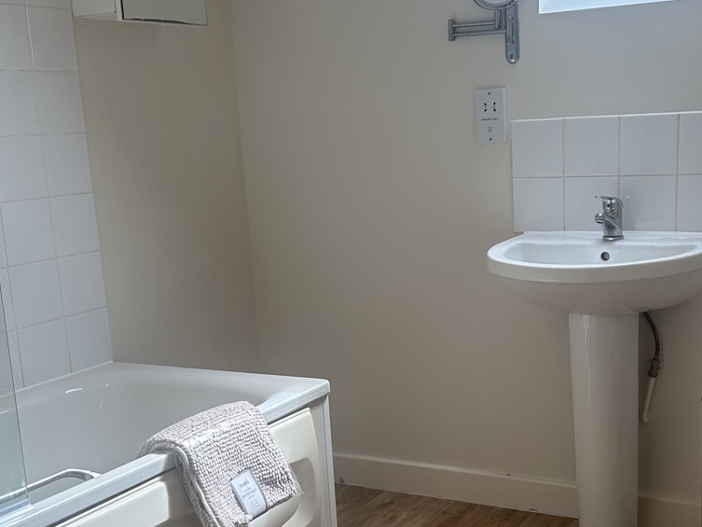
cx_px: 420
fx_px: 1034
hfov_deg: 37.3
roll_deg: +2.9
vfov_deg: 28.4
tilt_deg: -12.9
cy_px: 341
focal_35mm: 51
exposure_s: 1/313
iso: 80
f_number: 1.78
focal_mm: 6.86
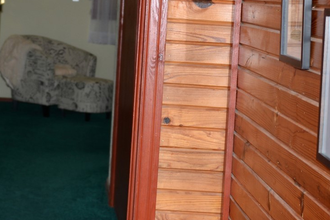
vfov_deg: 13.8
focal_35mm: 98
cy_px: 20
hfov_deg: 20.6
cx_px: 82
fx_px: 898
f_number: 3.8
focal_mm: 35
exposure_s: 1/60
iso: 320
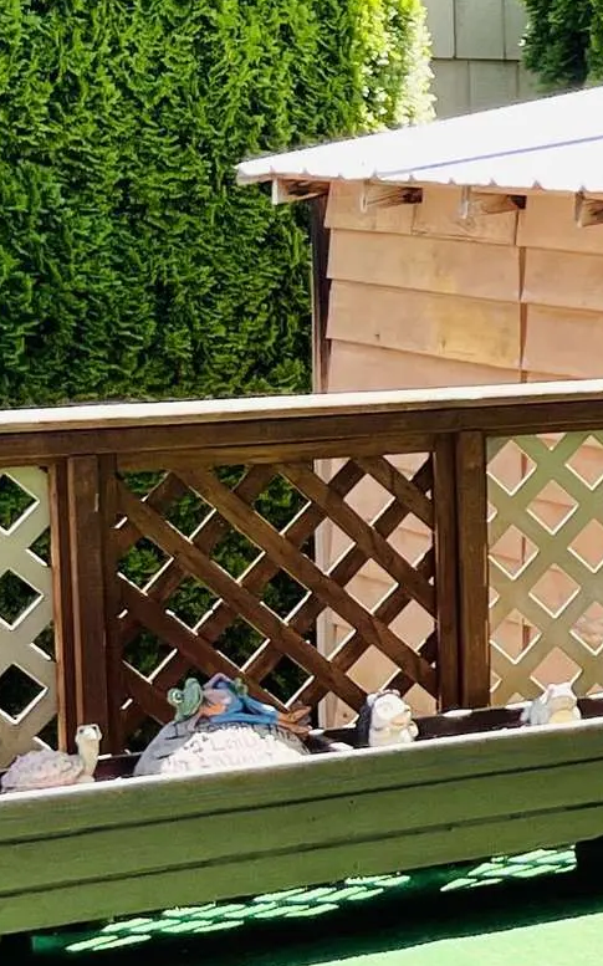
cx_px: 1442
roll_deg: -1.6
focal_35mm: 109
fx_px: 2869
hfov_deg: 10.4
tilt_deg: -5.5
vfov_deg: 19.1
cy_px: 484
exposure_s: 1/497
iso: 50
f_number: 1.6
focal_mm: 5.1
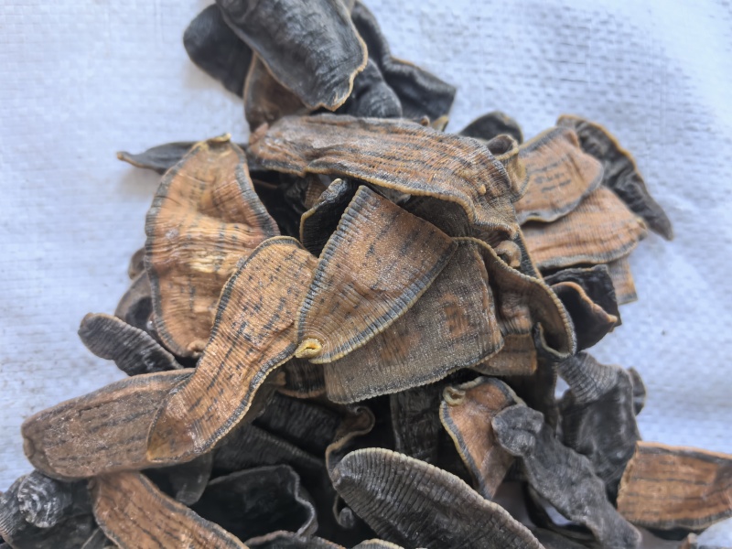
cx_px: 366
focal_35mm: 27
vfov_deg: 51.4
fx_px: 571
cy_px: 274
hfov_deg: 65.3
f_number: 2
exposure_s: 1/100
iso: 64
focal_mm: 5.75
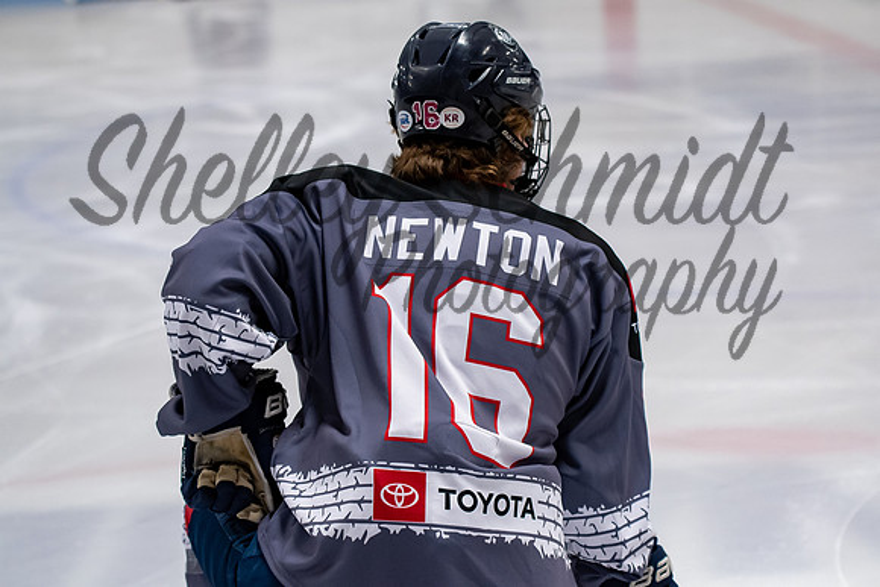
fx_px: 2751
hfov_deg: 18.2
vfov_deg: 12.2
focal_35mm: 113
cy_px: 273
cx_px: 469
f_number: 3.2
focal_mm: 70
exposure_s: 1/800
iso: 2000
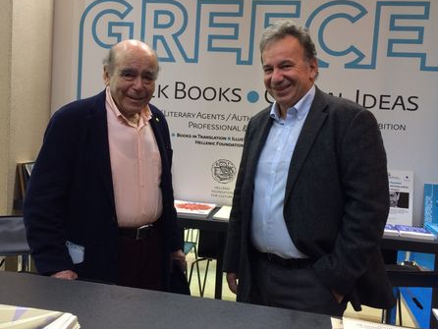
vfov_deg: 35.2
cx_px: 184
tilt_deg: -5.4
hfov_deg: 45.6
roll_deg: -2.3
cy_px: 156
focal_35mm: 41
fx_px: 519
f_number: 2.2
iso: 80
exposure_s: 1/33
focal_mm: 4.15
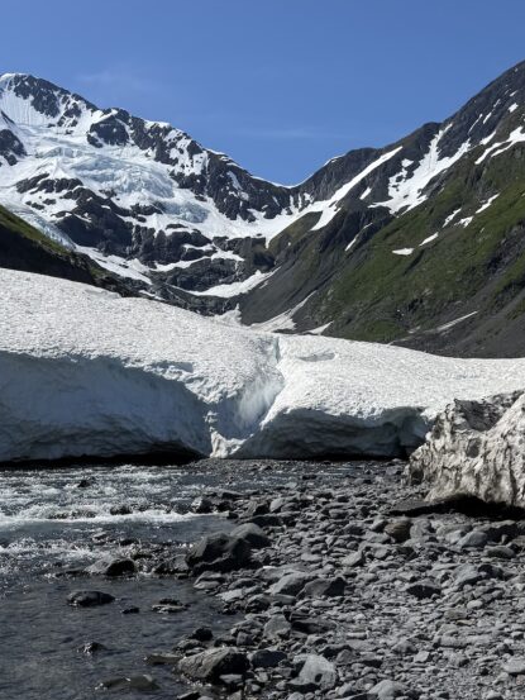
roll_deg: +1.1
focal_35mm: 44
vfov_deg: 42.6
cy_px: 435
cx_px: 207
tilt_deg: +0.9
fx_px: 889
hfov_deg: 32.8
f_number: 1.78
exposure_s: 1/6711
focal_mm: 6.76
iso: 80
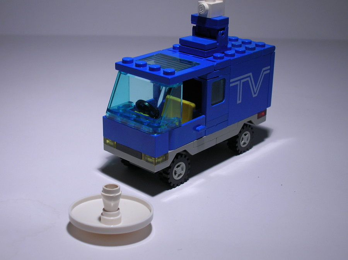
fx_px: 582
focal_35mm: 58
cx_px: 174
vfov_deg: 25.2
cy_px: 130
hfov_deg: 33.3
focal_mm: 9.7
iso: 50
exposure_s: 1/33.4
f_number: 3.5
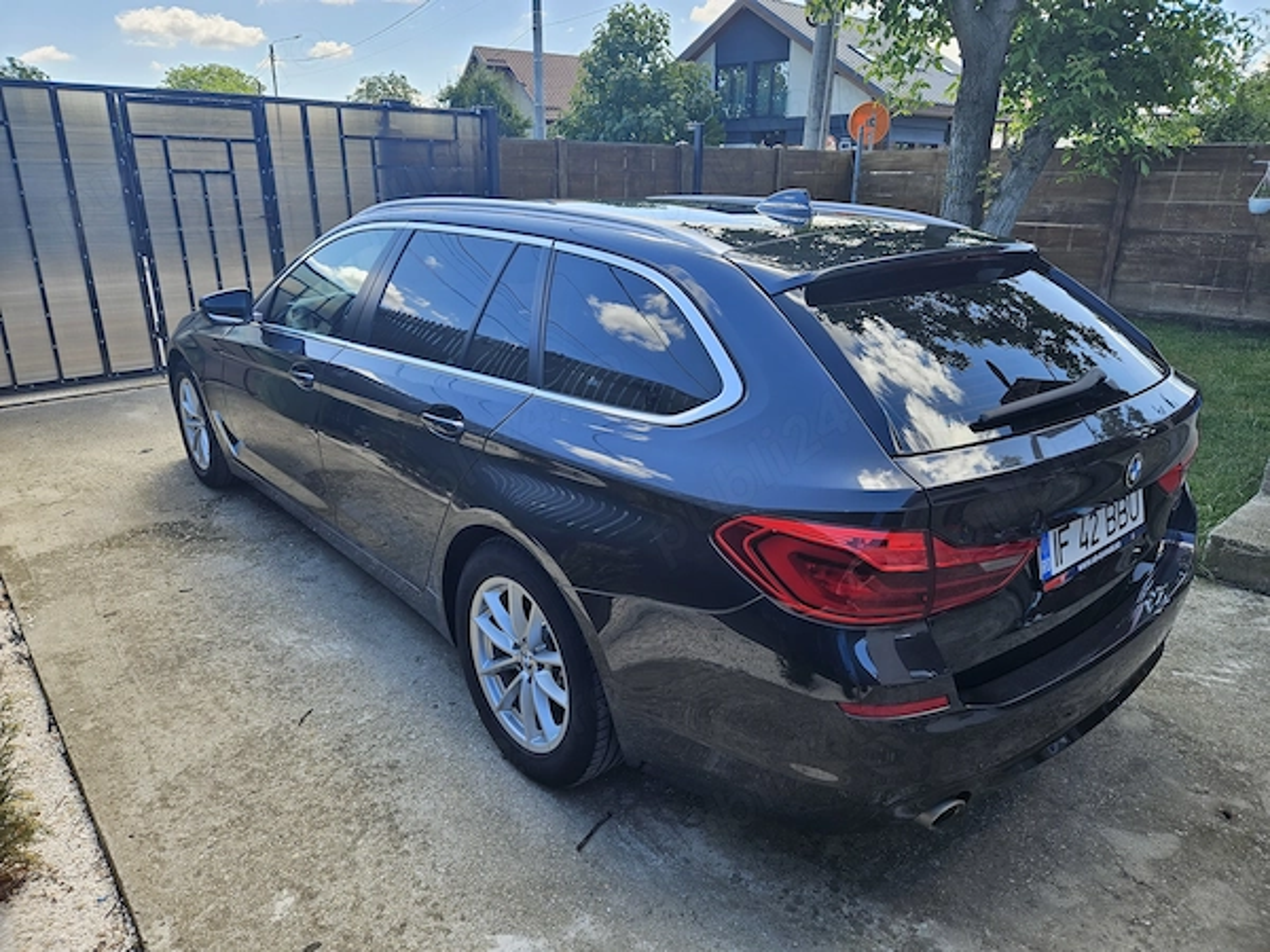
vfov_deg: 58.9
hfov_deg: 73.9
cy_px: 476
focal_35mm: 23
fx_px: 844
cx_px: 635
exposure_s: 1/295
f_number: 1.8
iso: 25
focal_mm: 5.4
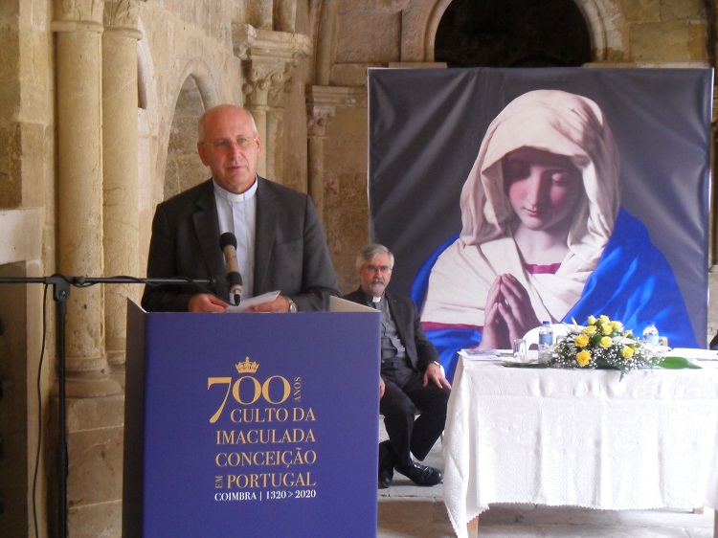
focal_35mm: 67
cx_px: 359
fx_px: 1389
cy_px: 269
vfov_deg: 21.9
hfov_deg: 29.0
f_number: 4.2
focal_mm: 12
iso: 400
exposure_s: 1/20
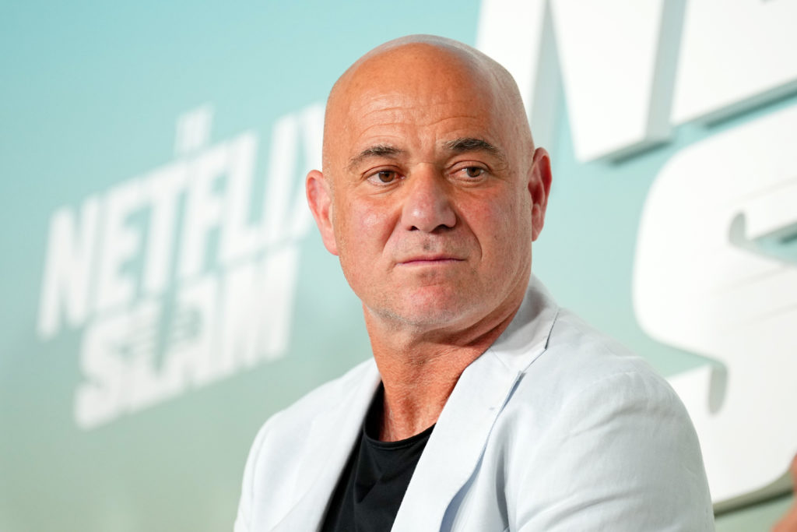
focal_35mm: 273
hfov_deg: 7.5
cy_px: 266
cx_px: 398
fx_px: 6044
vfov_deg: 5.0
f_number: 2.8
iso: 1600
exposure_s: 1/500
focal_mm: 182
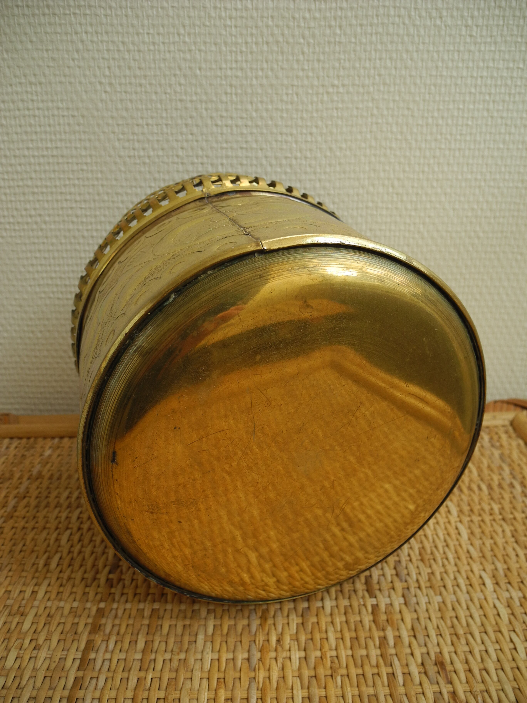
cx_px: 264
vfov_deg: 63.4
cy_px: 352
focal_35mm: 28
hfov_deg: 49.7
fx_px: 568
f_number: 2.8
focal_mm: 6
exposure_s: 1/214
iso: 100
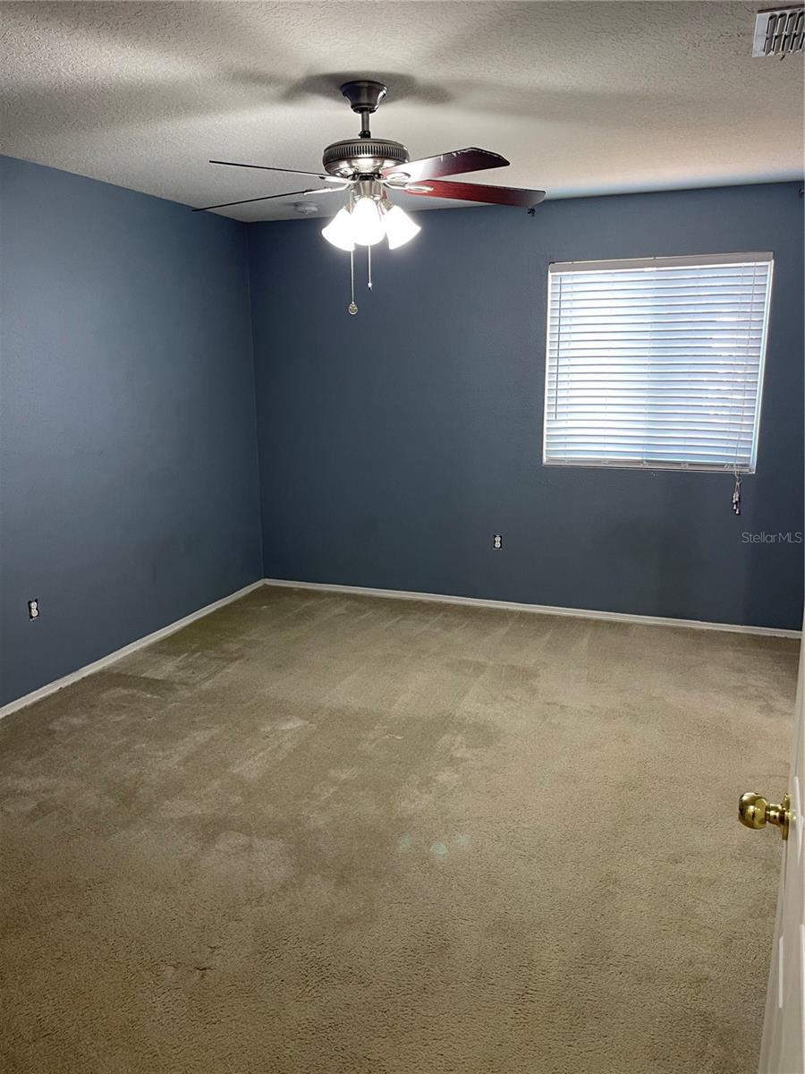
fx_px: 806
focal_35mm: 26
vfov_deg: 67.3
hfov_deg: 53.1
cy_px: 537
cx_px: 402
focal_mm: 5.1
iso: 160
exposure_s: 1/60
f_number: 1.6
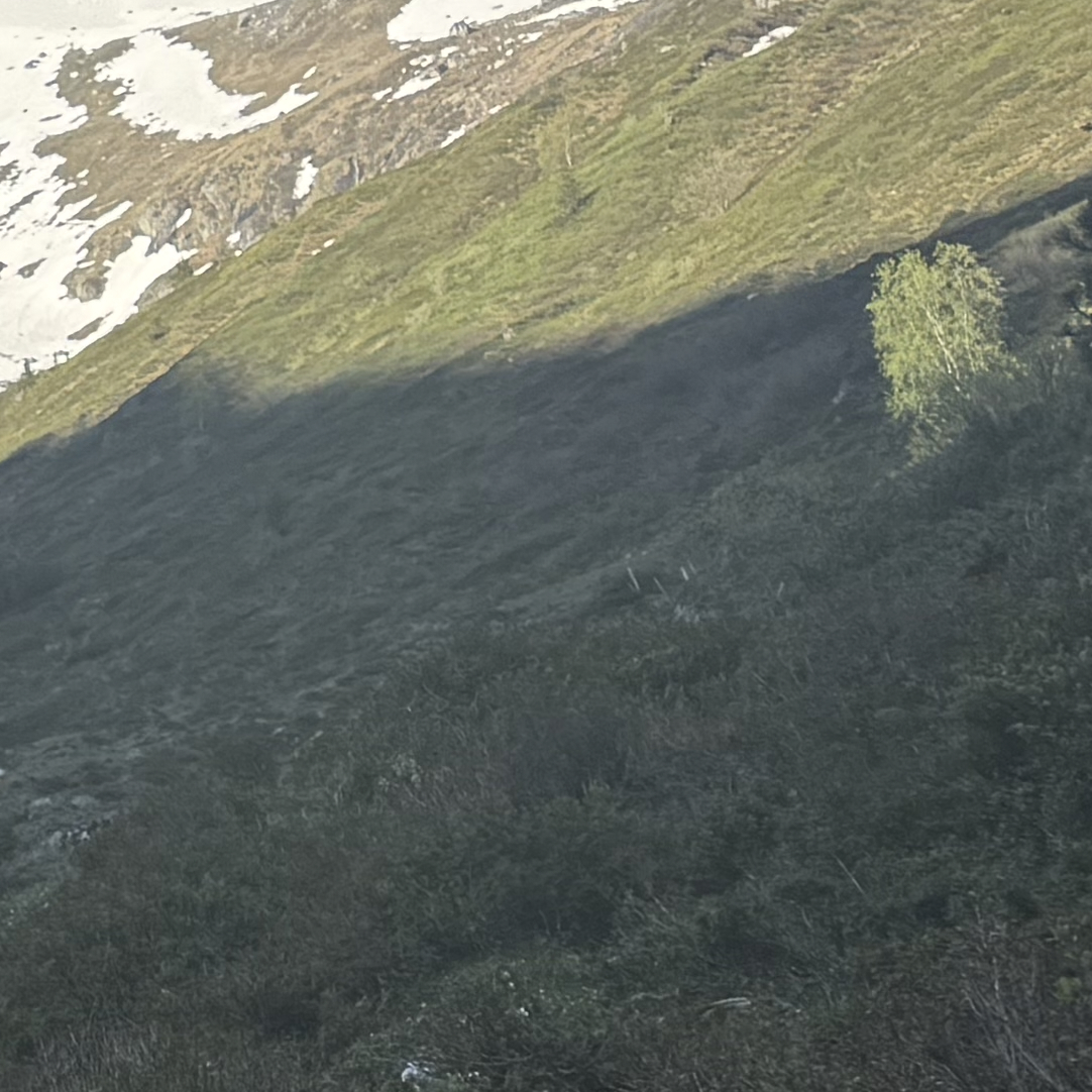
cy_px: 199
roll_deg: +0.0
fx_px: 3997
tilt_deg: +15.6
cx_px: -1478
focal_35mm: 112
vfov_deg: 15.4
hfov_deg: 12.4
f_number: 1.78
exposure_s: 1/2445
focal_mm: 6.76
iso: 100
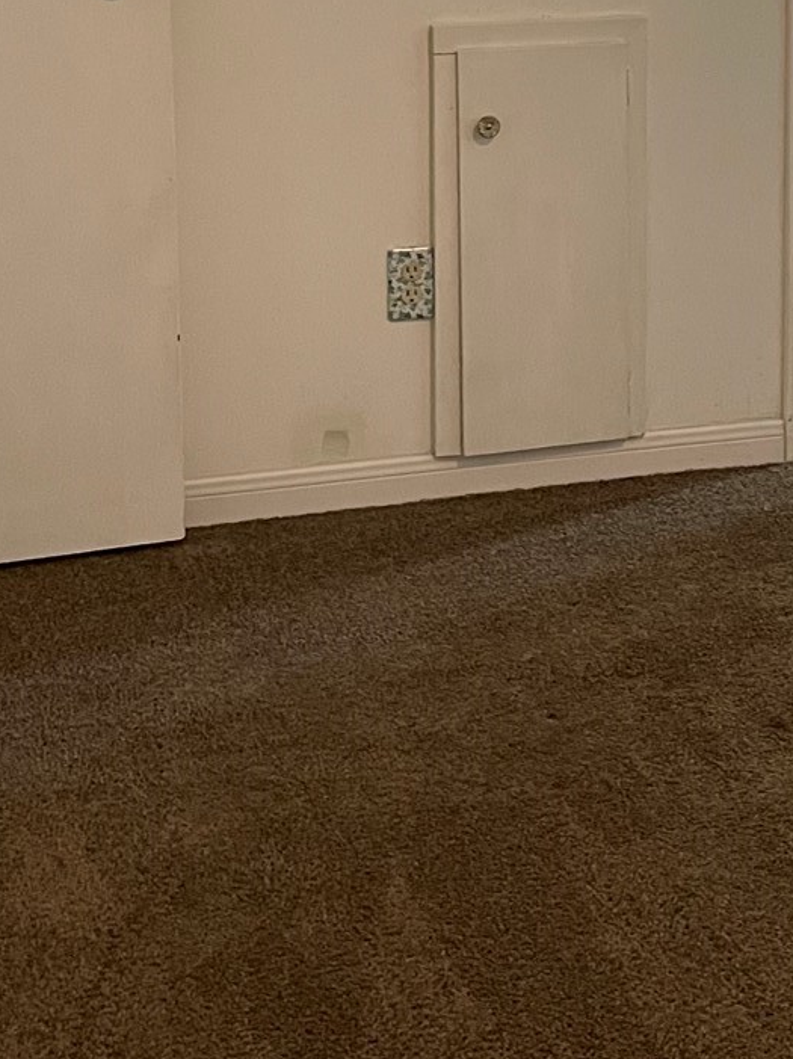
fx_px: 2324
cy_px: 56
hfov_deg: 19.3
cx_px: 560
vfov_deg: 24.7
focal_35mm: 76
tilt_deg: -7.1
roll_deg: +0.8
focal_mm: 4.2
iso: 400
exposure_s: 1/60
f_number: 1.6
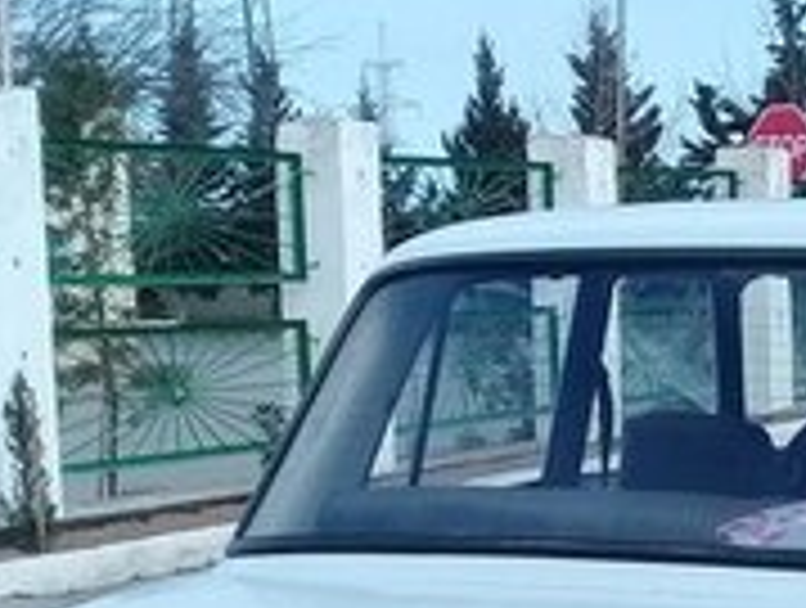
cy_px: 849
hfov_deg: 17.0
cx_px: 725
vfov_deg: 12.5
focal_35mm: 114
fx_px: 2660
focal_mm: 3.3
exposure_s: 1/702
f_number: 2.2
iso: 64
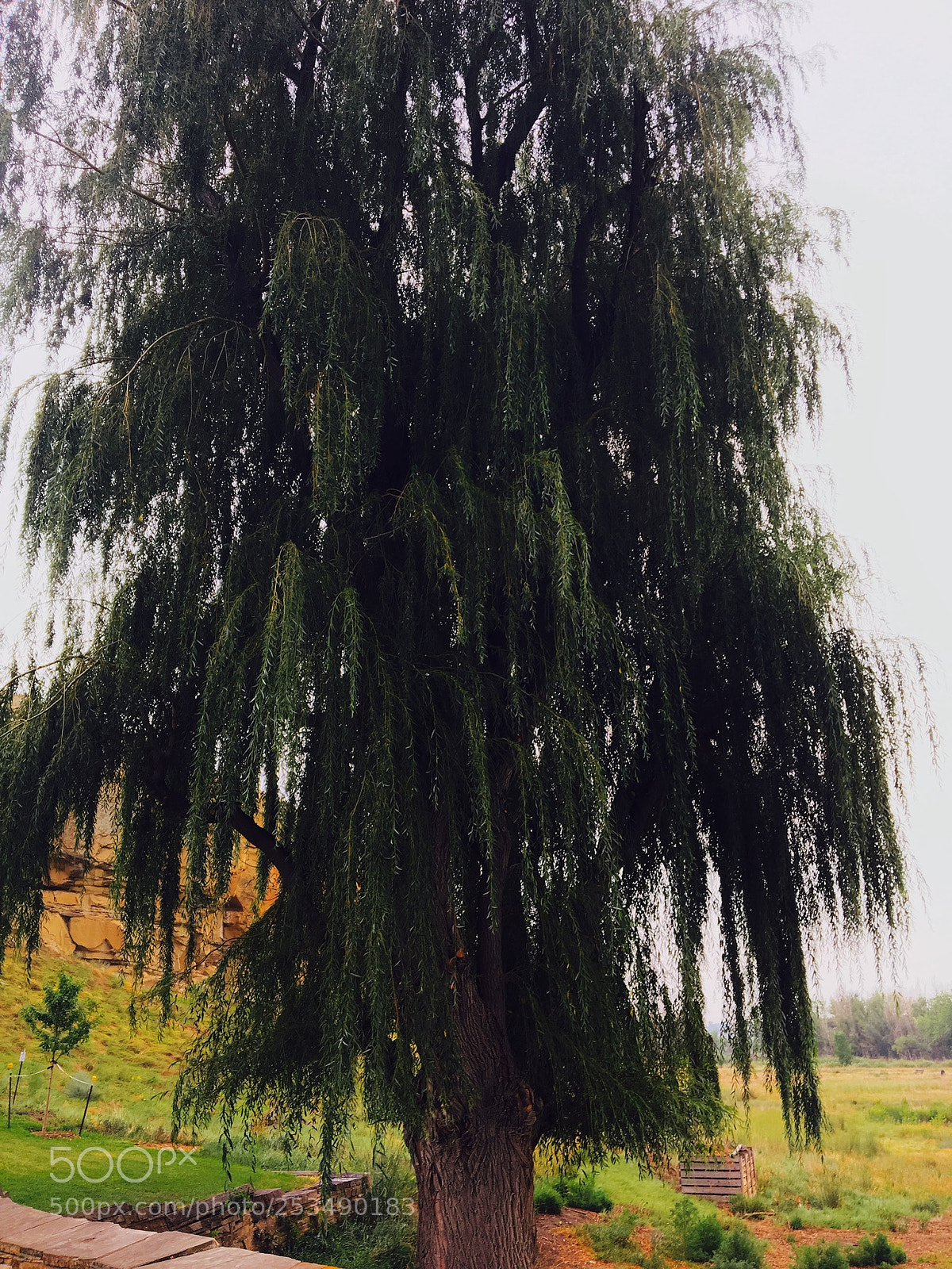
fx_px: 1063
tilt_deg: +19.7
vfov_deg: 61.7
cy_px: 634
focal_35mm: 29
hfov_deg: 48.2
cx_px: 476
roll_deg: +1.6
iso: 32
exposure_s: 1/120
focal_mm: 4.15
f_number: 2.2
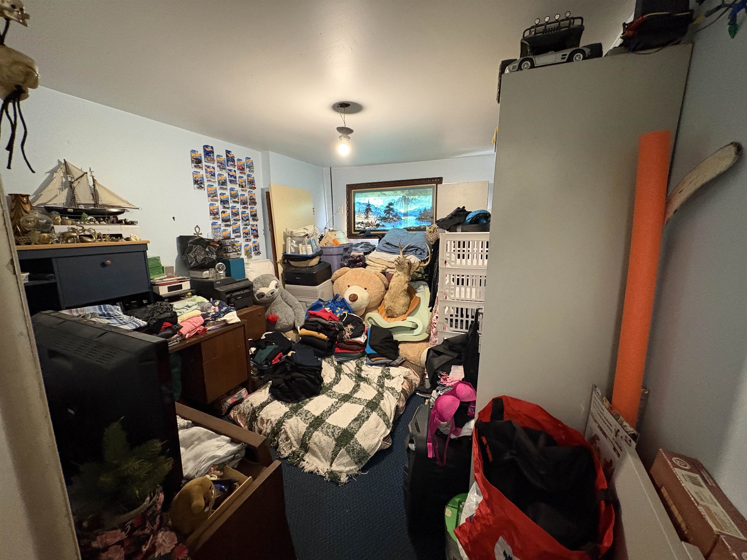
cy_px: 280
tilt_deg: -11.2
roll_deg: +0.7
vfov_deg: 85.7
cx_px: 374
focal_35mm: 14
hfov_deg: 102.1
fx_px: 302
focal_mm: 2.22
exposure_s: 1/40
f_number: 2.2
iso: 800
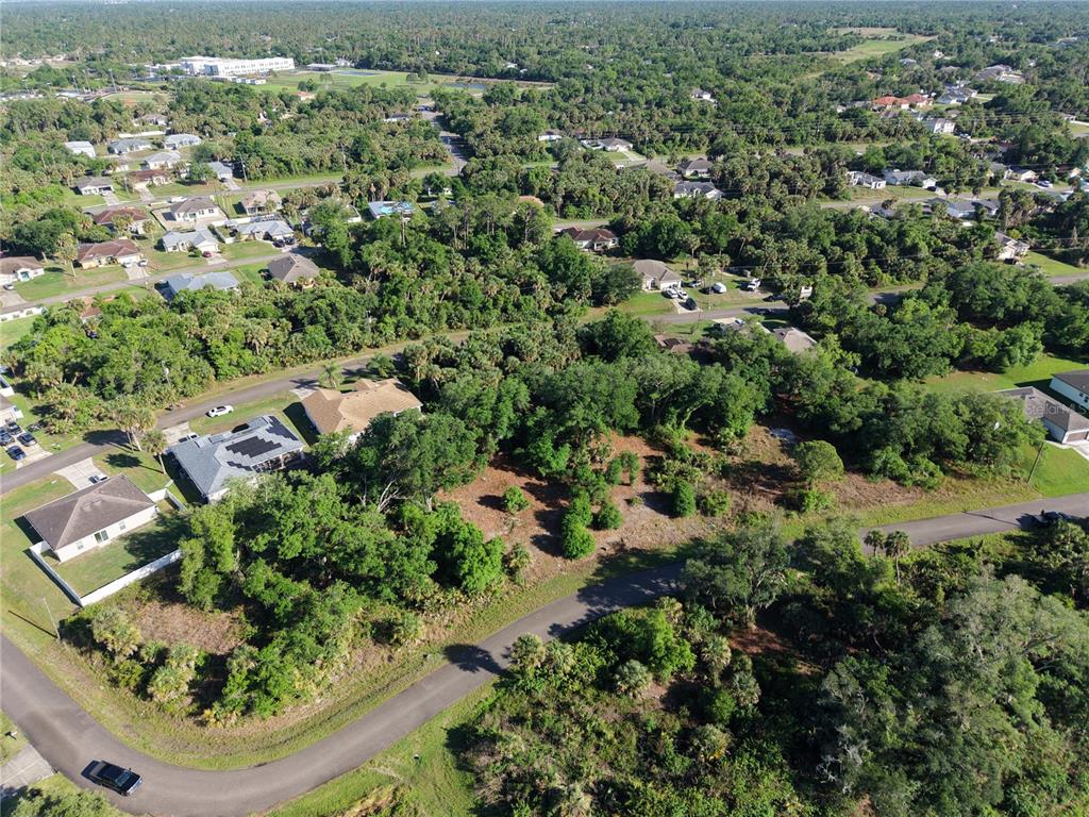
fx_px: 755
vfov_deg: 56.8
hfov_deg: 71.6
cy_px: 408
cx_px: 544
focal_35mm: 24
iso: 330
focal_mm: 8.67
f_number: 1.8
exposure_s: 1/4000
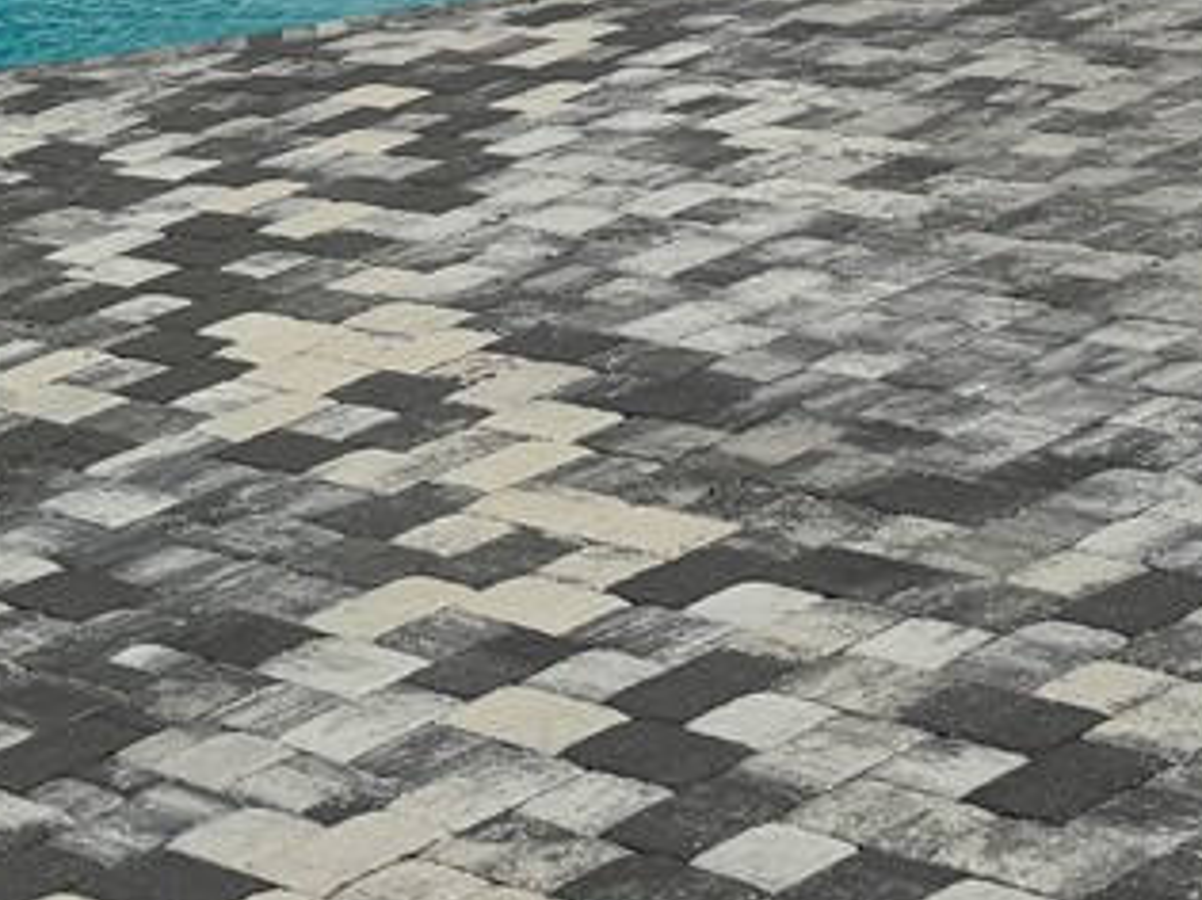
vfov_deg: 11.3
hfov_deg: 15.9
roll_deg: +7.7
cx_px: 99
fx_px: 4235
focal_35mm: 122
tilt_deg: -1.2
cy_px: -747
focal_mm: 6.86
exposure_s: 1/9009
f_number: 1.78
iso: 80
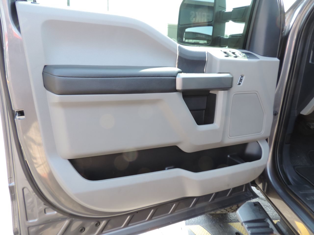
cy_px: 118
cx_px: 157
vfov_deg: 56.8
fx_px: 218
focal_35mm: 24
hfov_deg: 71.6
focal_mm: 4.3
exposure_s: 1/50
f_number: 3
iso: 80
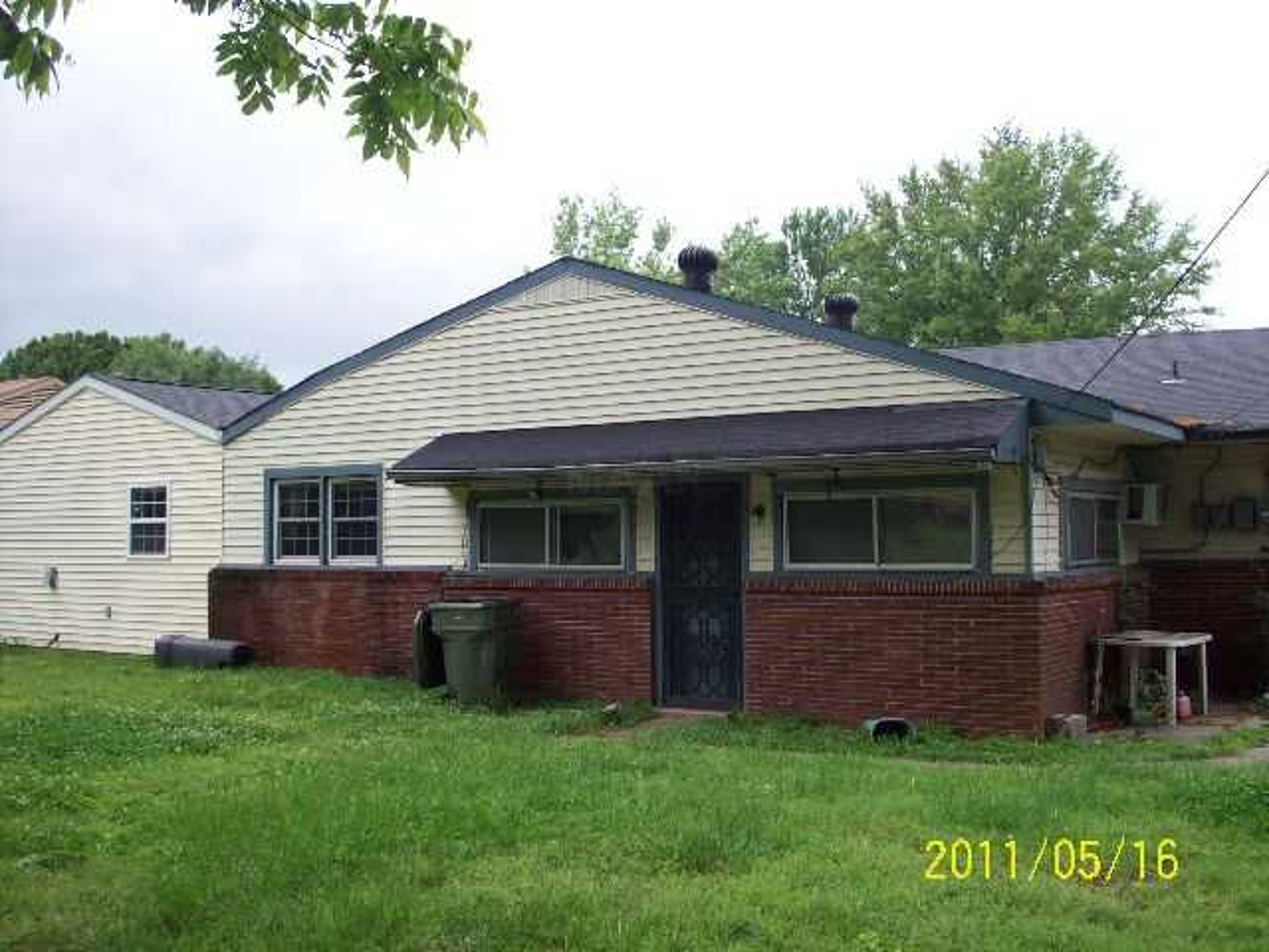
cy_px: 476
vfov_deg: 38.7
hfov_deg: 50.1
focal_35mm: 37
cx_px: 634
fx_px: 1356
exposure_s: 1/159
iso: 80
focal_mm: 6.2
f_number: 2.8
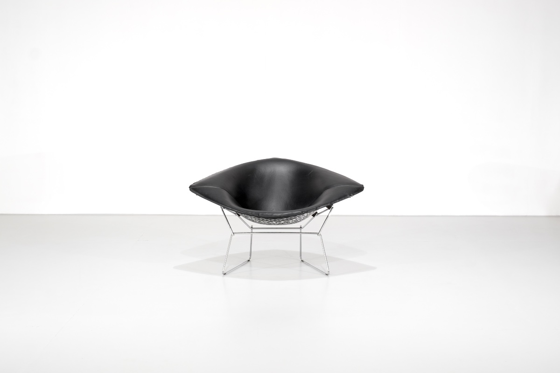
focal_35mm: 53
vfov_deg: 25.5
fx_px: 824
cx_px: 280
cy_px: 186
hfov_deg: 37.5
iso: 400
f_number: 8
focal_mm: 35
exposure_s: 1/14
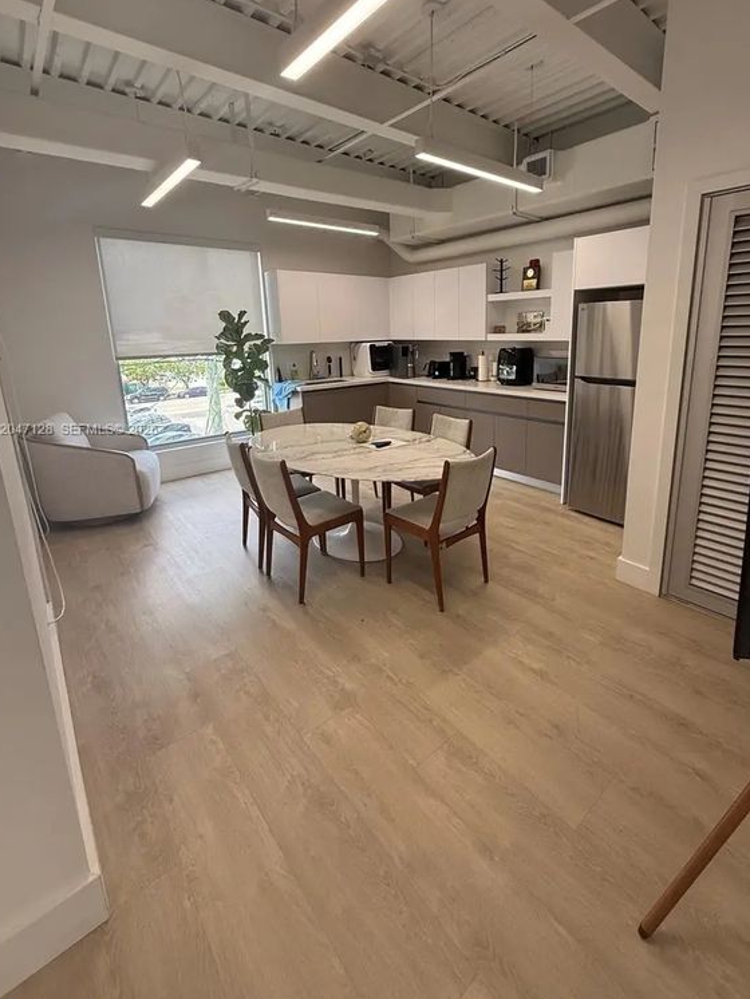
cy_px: 431
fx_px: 462
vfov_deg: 93.9
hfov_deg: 77.9
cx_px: 410
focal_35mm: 16
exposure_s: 1/175
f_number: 2.2
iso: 64
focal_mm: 2.22
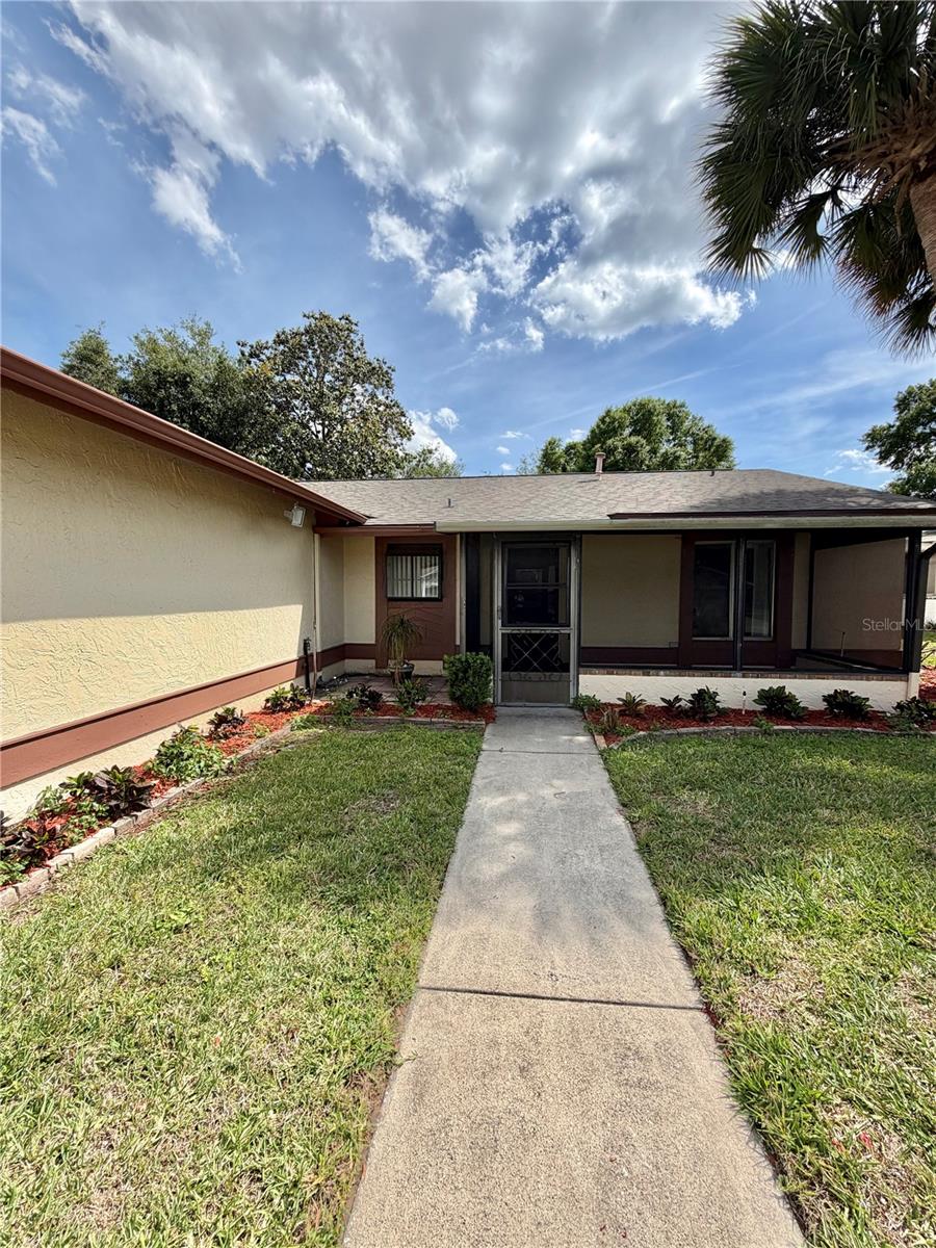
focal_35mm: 14
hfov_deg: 85.7
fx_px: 505
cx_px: 468
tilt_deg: -3.9
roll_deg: +1.3
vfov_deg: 102.1
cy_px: 624
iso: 20
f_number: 2.2
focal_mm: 2.22
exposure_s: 1/955
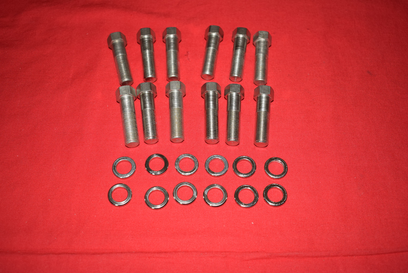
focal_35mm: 40
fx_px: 459
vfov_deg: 33.1
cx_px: 204
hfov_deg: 47.9
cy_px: 136
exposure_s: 1/200
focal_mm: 27
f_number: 5
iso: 400
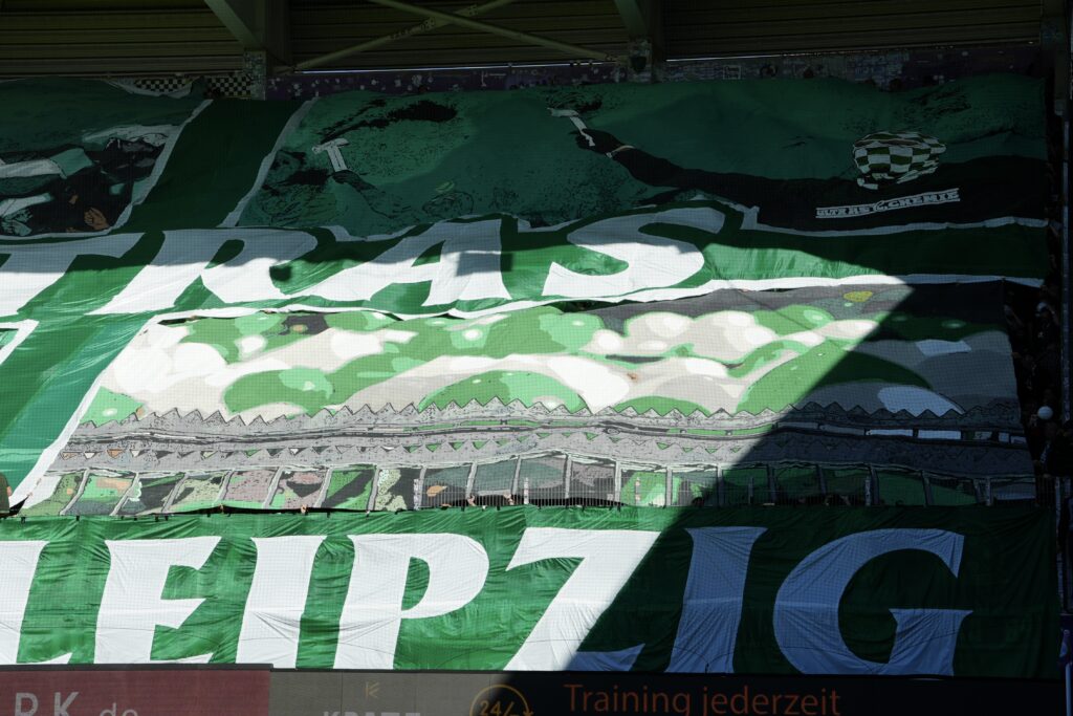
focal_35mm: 90
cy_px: 358
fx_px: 2683
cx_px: 536
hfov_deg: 22.6
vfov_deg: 15.2
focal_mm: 60
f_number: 10
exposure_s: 1/200
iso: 100
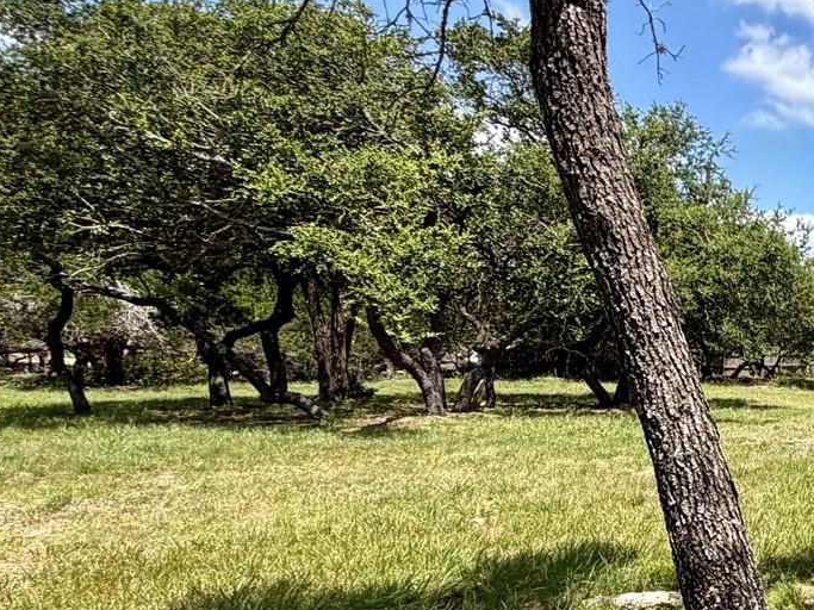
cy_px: 474
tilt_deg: -3.3
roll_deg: -5.7
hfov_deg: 31.6
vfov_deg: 33.5
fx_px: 987
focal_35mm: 42
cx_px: 1111
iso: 32
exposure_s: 1/770
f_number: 2.2
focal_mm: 2.22
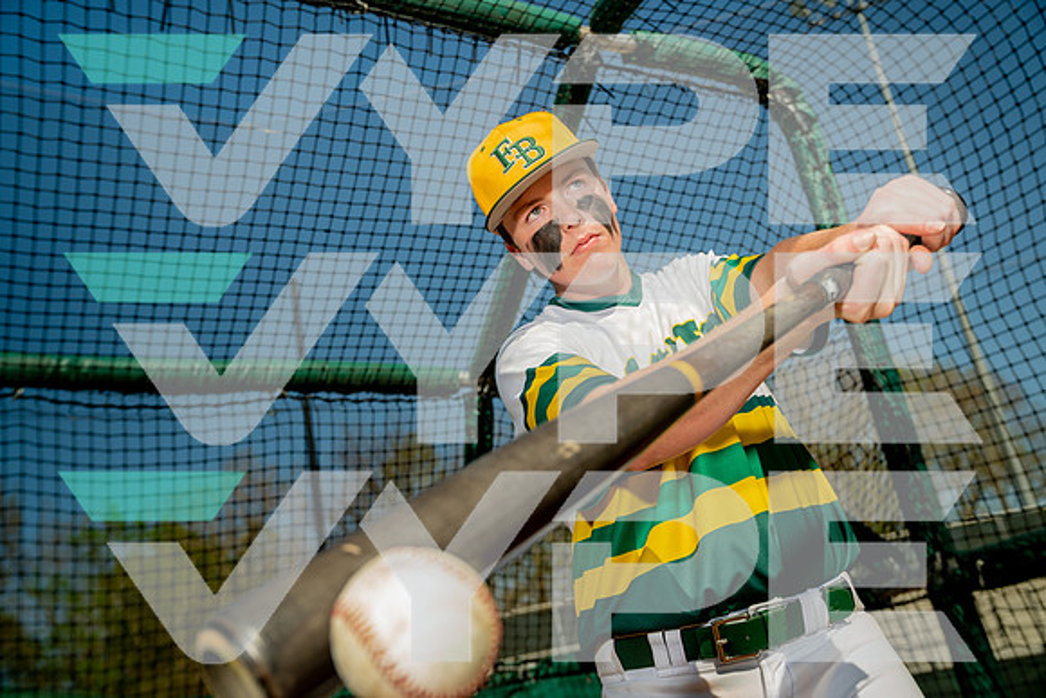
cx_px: 523
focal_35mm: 35
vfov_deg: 37.9
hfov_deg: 54.4
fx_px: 1017
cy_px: 349
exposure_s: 1/250
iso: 100
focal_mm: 35
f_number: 4.5
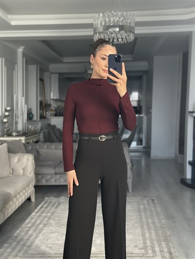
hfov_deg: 30.3
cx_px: 98
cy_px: 130
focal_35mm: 48
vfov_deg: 39.6
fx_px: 360
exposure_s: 1/121
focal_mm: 6.86
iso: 100
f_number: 1.78
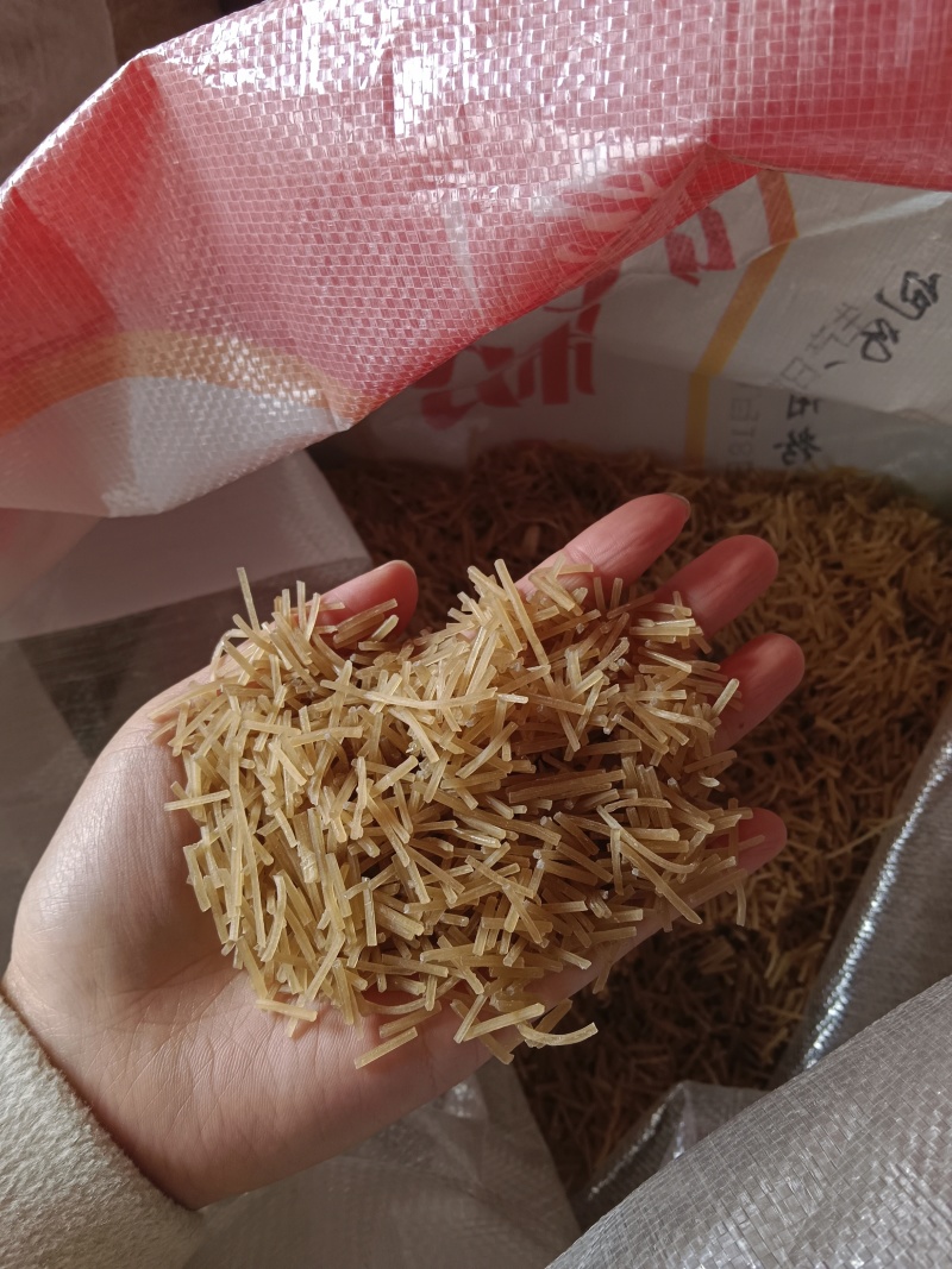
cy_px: 634
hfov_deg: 53.1
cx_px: 476
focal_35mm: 26
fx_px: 954
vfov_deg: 67.3
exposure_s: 1/100
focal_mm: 3.96
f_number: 1.8
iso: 273
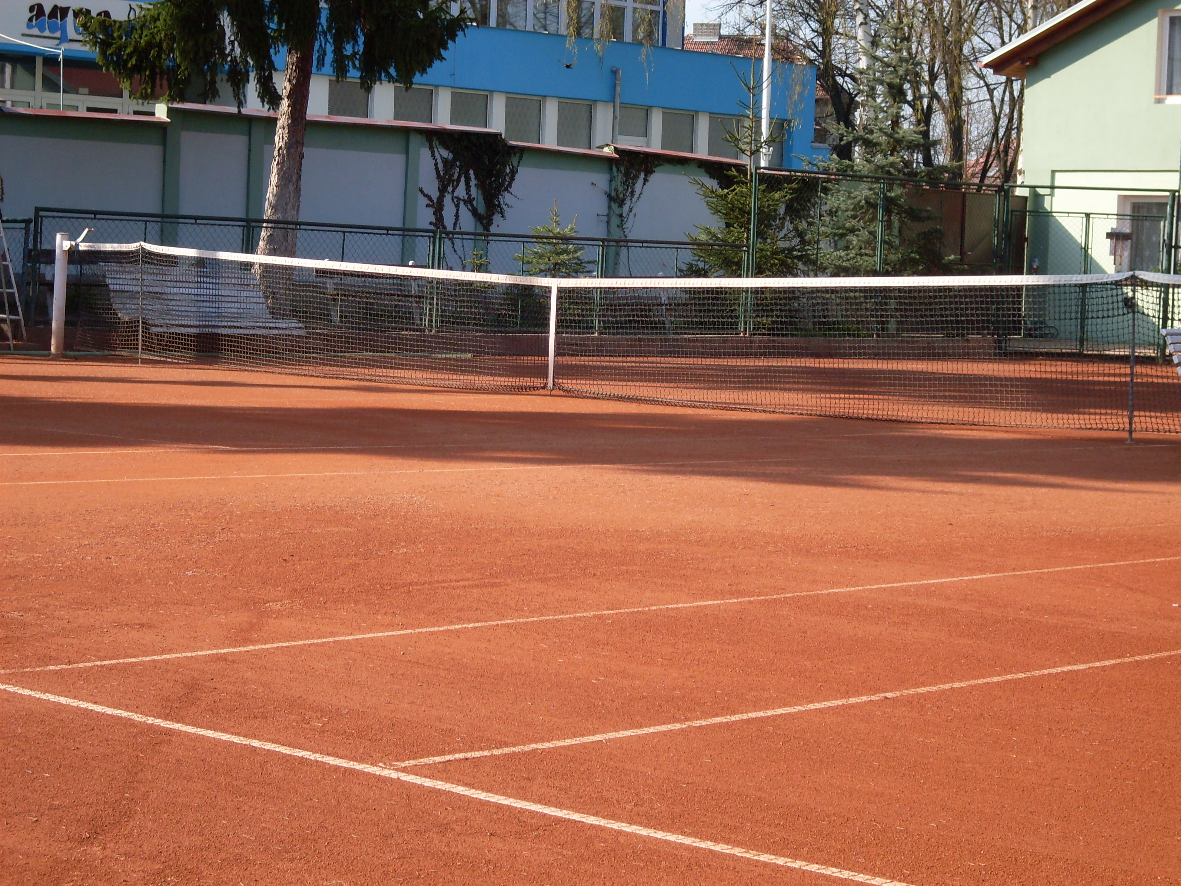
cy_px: 443
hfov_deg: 21.3
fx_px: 3139
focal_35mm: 92
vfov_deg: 16.1
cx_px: 590
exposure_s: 1/350
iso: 80
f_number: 4.4
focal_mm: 15.3
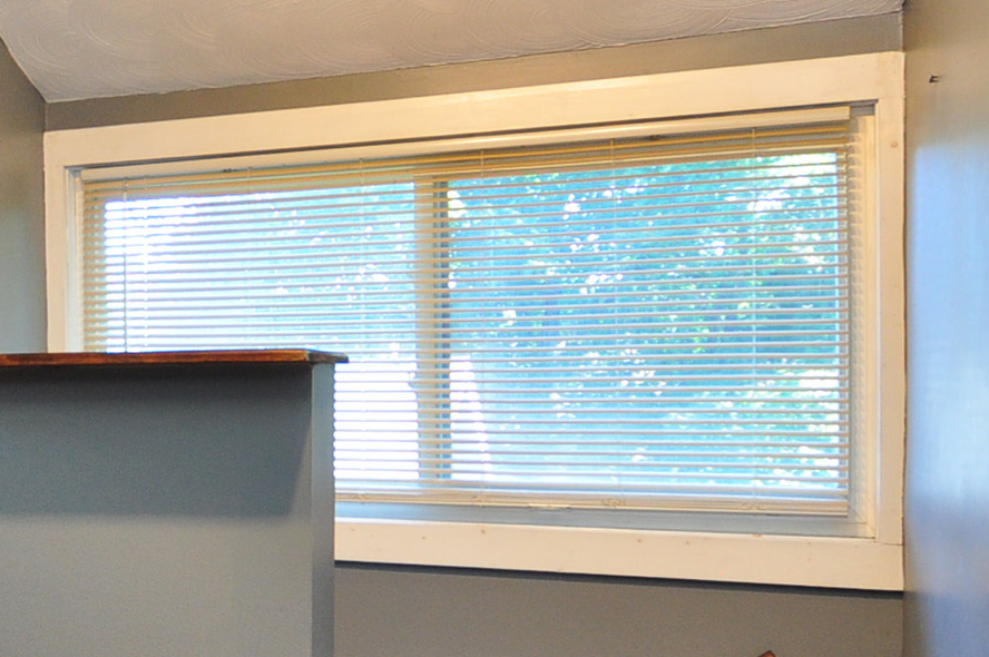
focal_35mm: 49
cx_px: -90
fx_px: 1345
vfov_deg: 27.5
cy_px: 356
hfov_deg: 34.9
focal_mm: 10
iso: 500
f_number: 3.5
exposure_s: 1/50
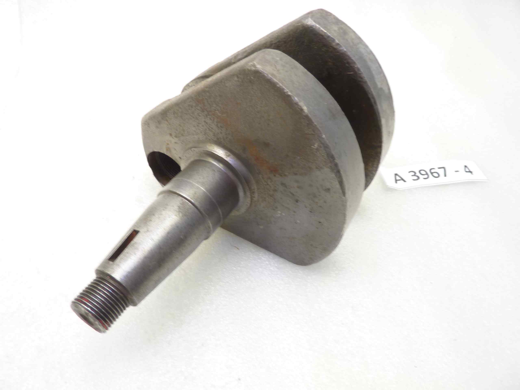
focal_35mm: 25
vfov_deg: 54.9
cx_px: 260
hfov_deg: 69.4
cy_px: 195
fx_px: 376
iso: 80
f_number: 3.3
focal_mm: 4.1
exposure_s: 1/8
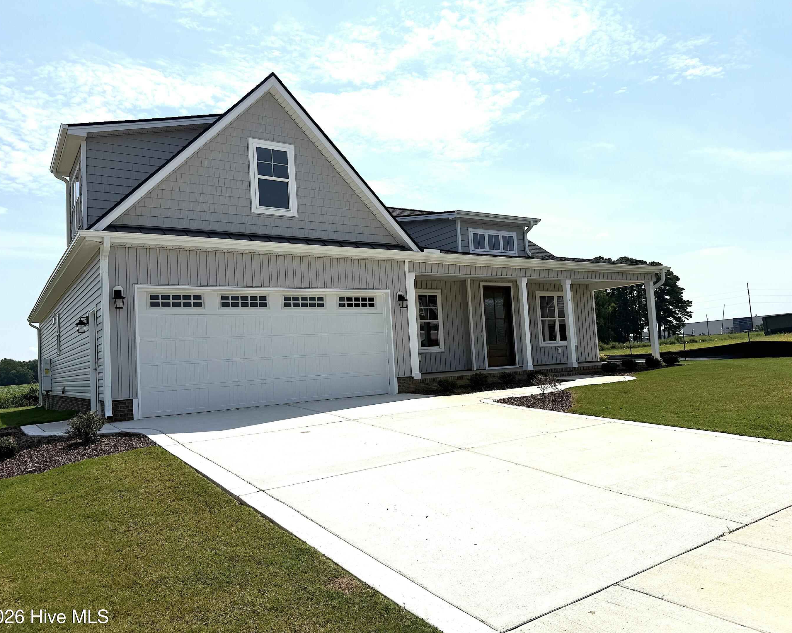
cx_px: 408
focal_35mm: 26
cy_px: 317
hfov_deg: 66.0
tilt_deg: +3.9
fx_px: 609
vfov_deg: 54.9
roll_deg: +3.6
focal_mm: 6.76
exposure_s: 1/14286
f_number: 1.78
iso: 80
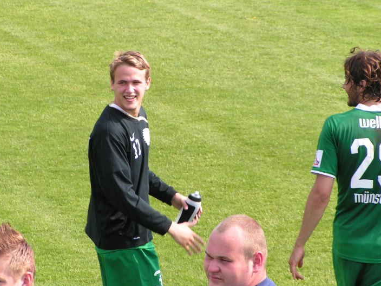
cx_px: 166
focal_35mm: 268
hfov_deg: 7.4
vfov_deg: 5.5
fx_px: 2950
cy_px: 125
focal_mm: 36.1
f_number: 4.5
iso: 50
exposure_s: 1/250
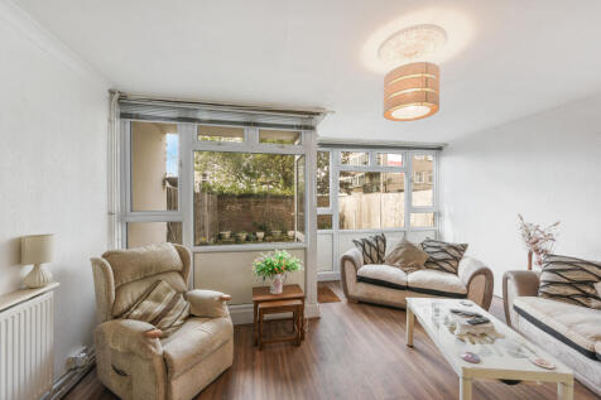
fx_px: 234
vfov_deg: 81.2
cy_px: 200
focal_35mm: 14
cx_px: 300
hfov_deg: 104.3
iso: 400
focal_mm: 14
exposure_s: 1/5
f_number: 11
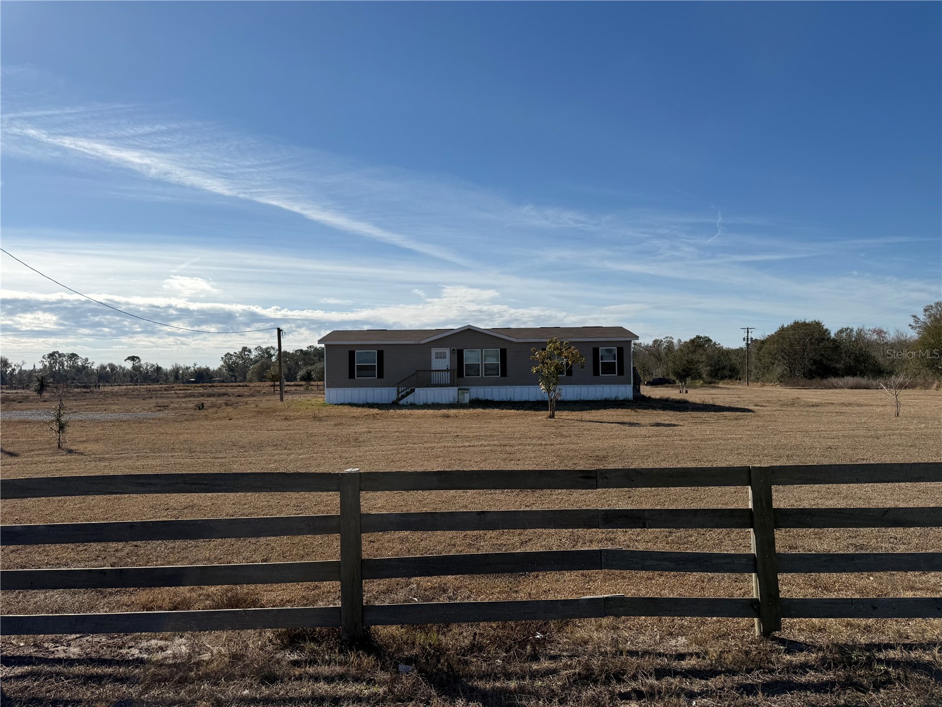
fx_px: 653
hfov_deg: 71.6
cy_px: 354
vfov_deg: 56.8
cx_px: 471
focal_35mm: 24
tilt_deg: +2.3
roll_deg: +0.6
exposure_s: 1/10309
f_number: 1.78
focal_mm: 6.76
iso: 80
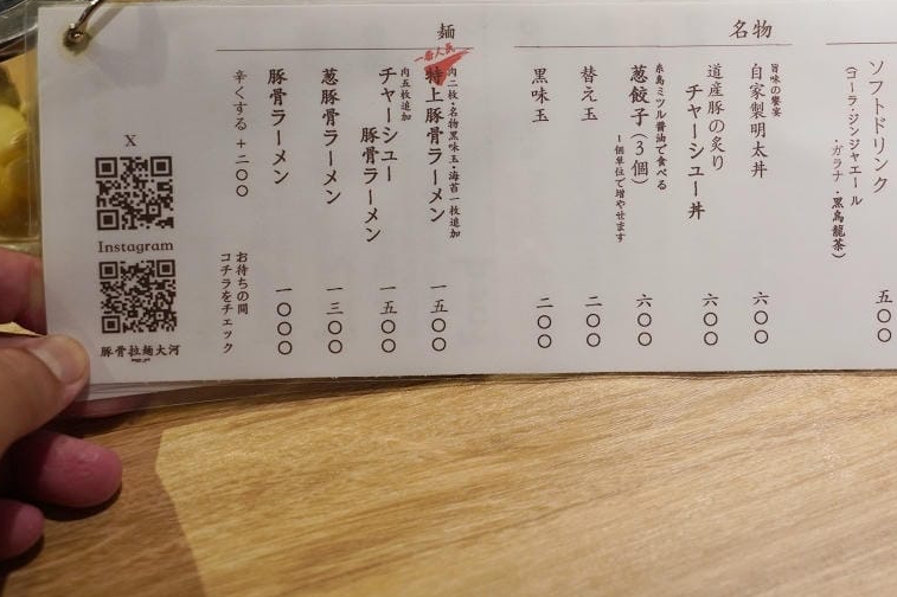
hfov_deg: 42.1
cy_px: 130
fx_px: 1146
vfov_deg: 28.7
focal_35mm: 46
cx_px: 606
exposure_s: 1/60
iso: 800
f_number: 4
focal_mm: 29
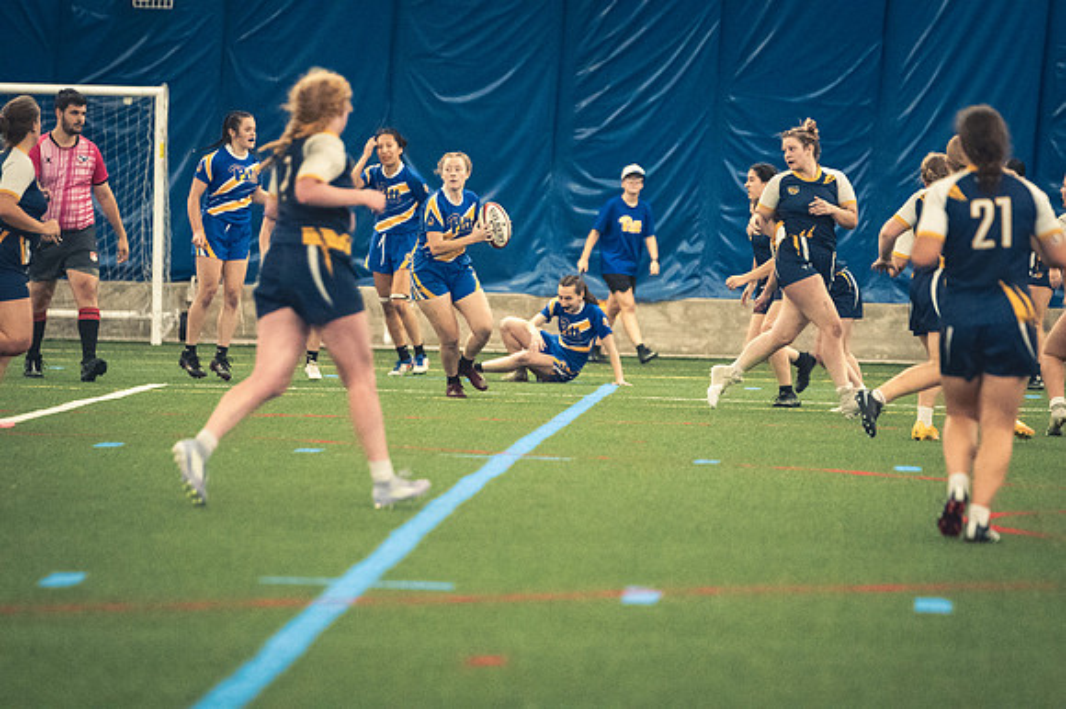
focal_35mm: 300
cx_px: 533
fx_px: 8878
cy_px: 354
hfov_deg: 6.9
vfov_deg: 4.6
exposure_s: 1/500
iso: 12800
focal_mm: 200
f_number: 2.8
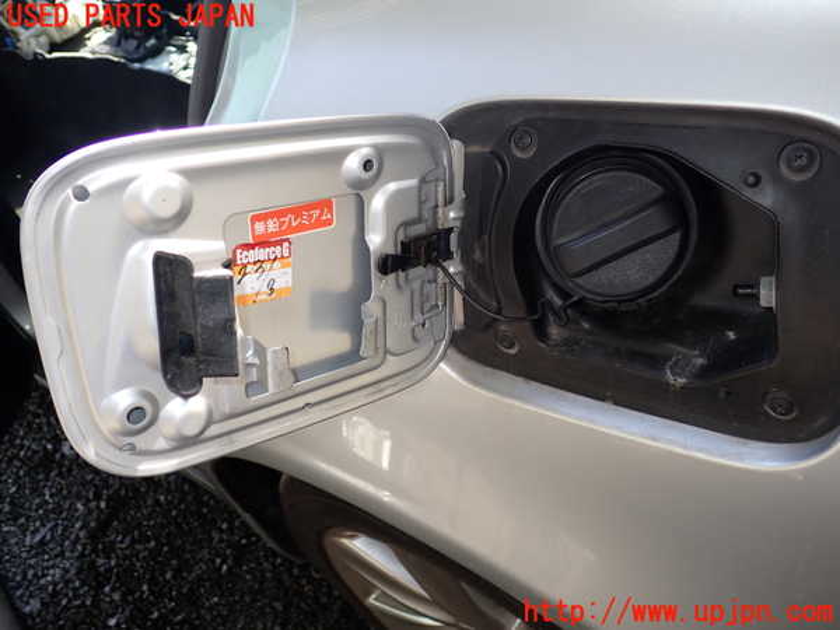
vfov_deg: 46.8
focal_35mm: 30
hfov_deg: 60.0
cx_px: 420
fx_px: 728
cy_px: 315
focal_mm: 5.4
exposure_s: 1/30
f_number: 6.3
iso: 100
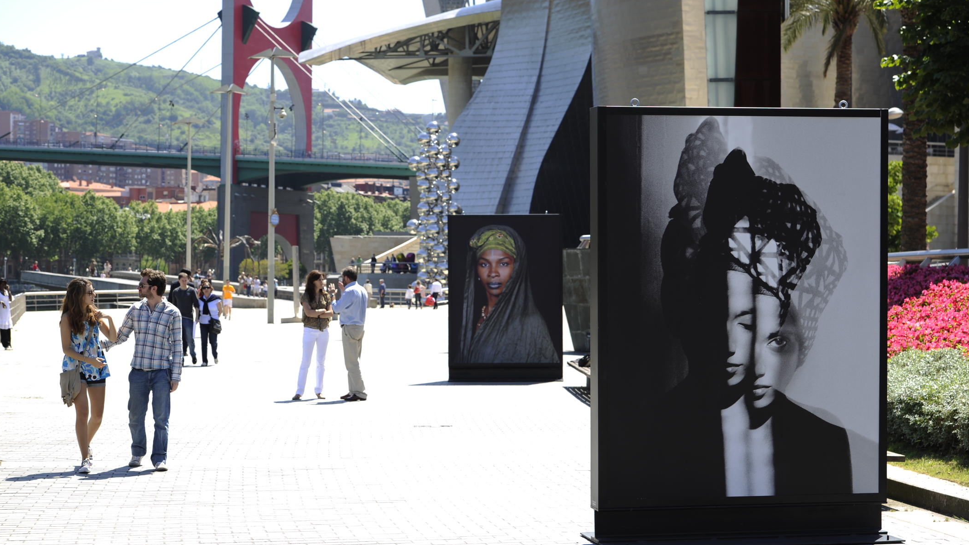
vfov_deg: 15.3
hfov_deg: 26.8
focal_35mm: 79
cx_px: 482
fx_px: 2030
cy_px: 282
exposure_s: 1/250
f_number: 6.3
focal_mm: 75
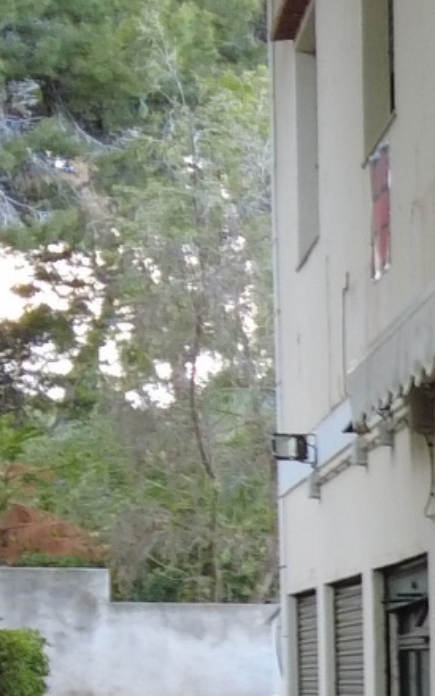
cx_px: 1021
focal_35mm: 155
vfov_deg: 13.0
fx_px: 2938
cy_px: 925
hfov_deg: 7.9
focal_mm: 4.4
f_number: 1.8
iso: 100
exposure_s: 1/15
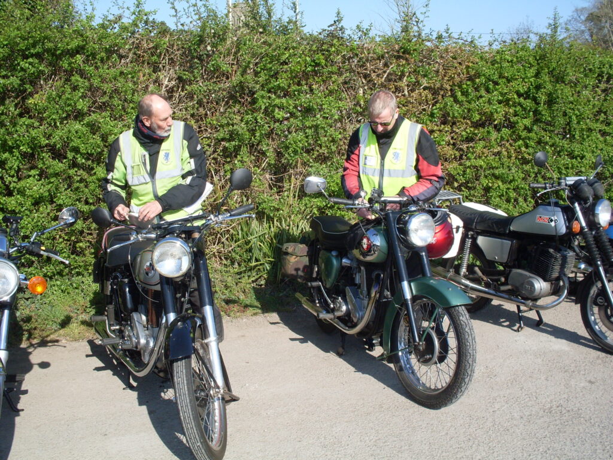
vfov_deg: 37.7
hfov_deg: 49.0
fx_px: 673
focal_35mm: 38
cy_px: 230
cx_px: 306
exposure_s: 1/180
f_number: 8.4
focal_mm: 6.3
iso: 80
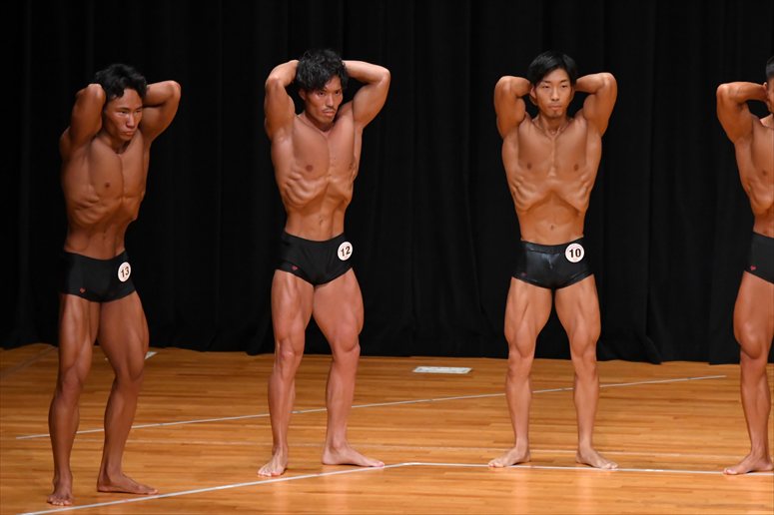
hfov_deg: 7.6
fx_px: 5802
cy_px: 258
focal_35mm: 270
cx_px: 387
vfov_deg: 5.1
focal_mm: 180
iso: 4000
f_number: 5.6
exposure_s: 1/400
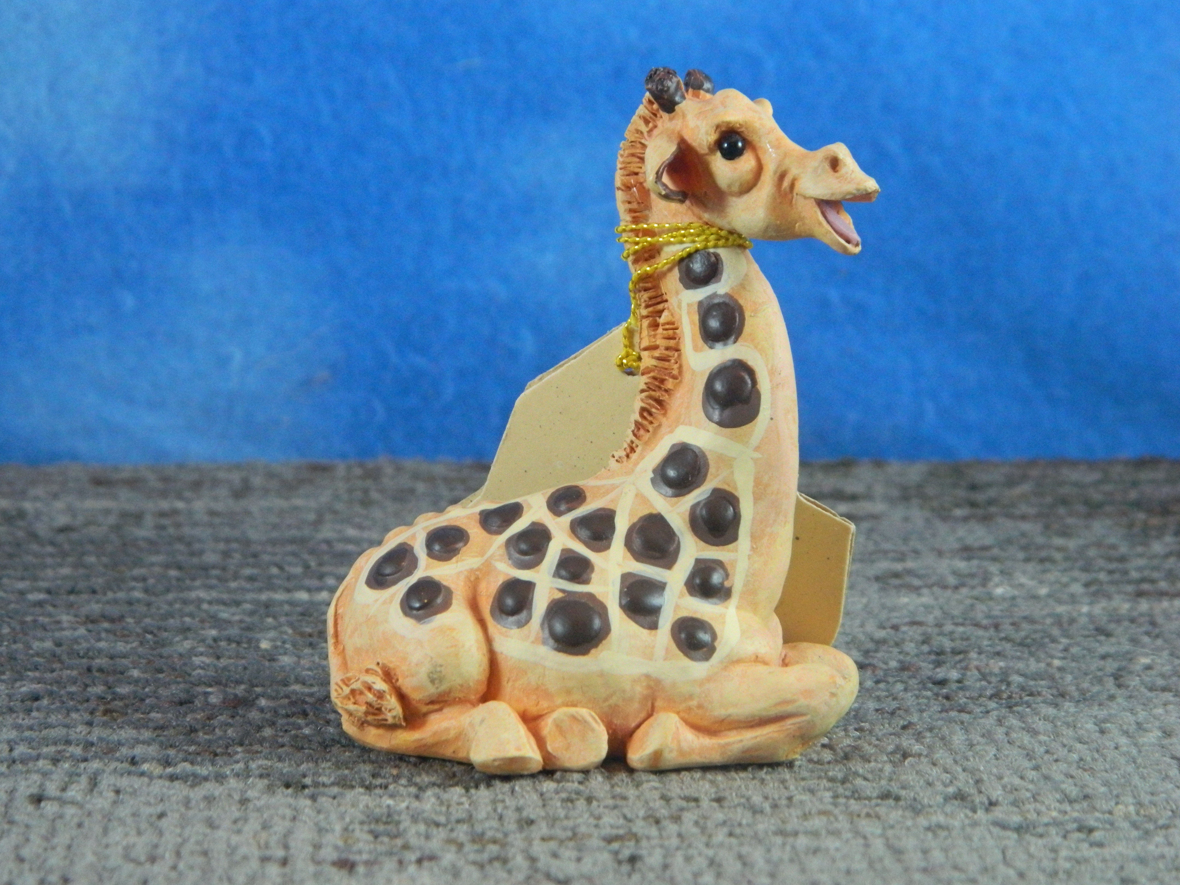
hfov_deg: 19.1
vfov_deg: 14.4
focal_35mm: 103
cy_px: 442
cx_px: 590
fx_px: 3511
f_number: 4.5
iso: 400
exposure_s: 1/25
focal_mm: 18.6
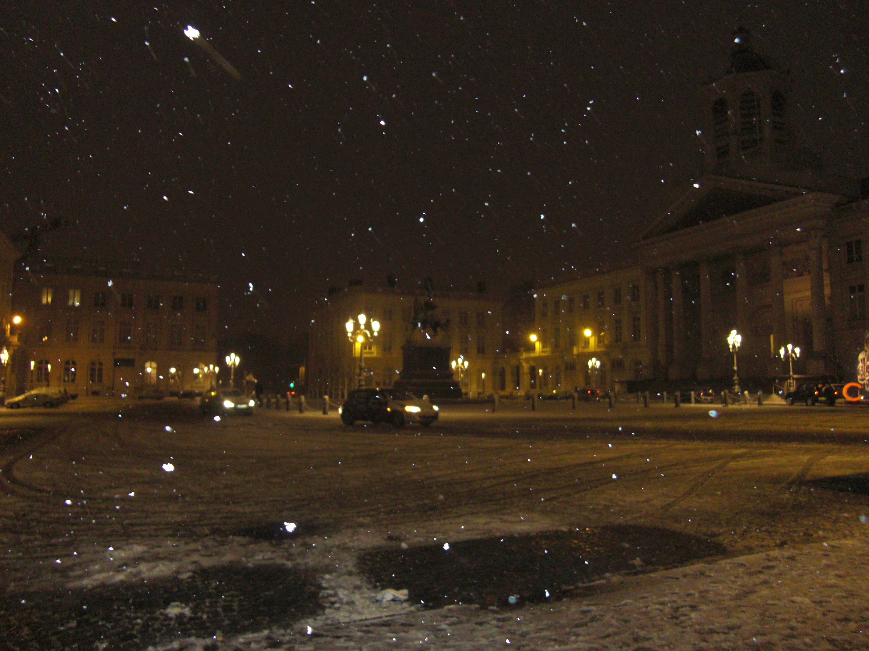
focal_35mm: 28
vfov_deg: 49.7
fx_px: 703
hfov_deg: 63.4
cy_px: 326
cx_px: 434
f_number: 2.6
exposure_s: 1/60
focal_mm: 4.9
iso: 200
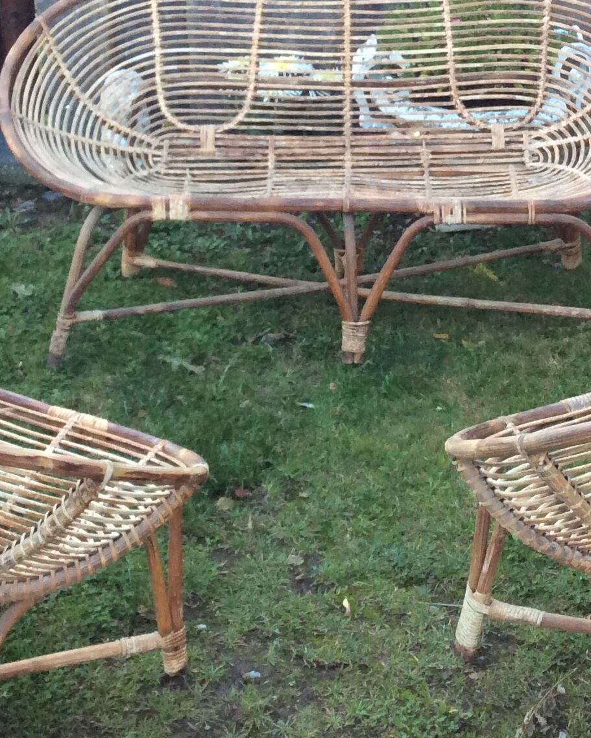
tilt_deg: -25.6
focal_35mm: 71
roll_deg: -0.6
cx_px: 332
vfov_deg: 26.7
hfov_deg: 21.5
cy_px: 277
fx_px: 1553
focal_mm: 3.3
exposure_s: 1/100
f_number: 2.4
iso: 64
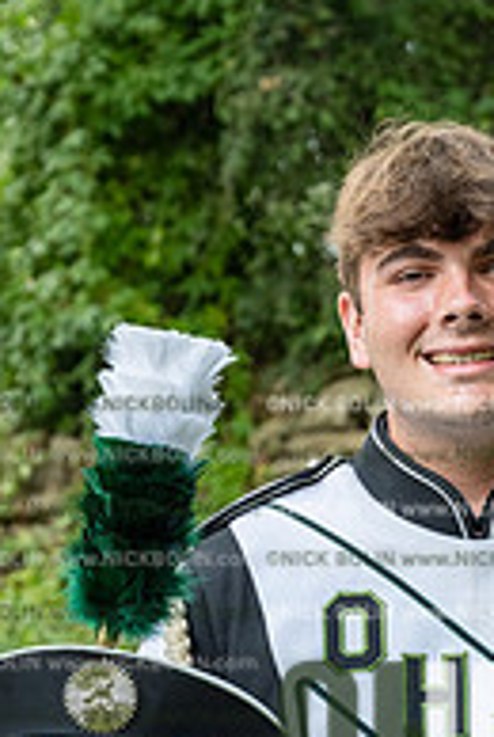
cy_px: 767
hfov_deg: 10.4
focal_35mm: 132
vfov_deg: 15.2
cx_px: 437
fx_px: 2707
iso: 1000
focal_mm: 57
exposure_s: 1/640
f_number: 5.6
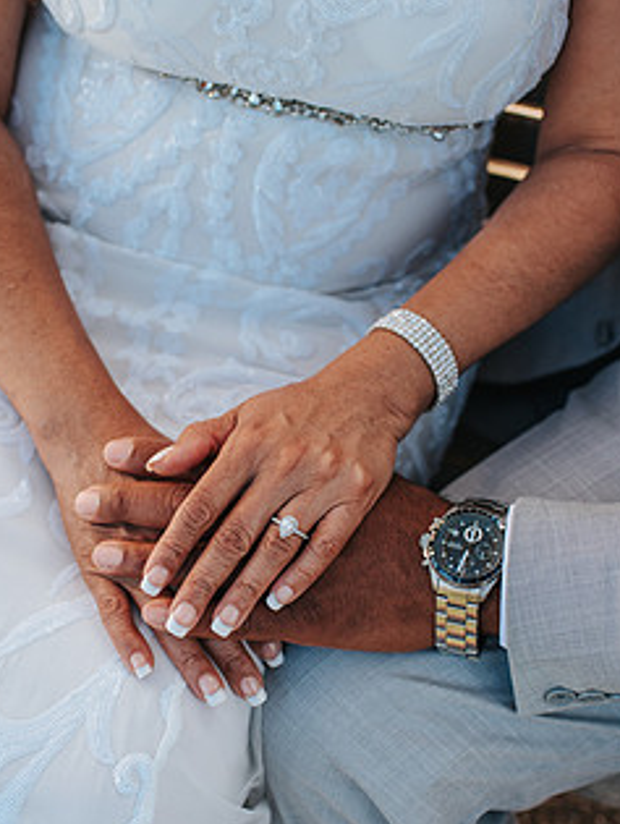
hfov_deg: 30.3
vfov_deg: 39.5
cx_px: 296
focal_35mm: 48
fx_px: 1144
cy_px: 481
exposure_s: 1/800
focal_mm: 35
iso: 220
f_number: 3.2
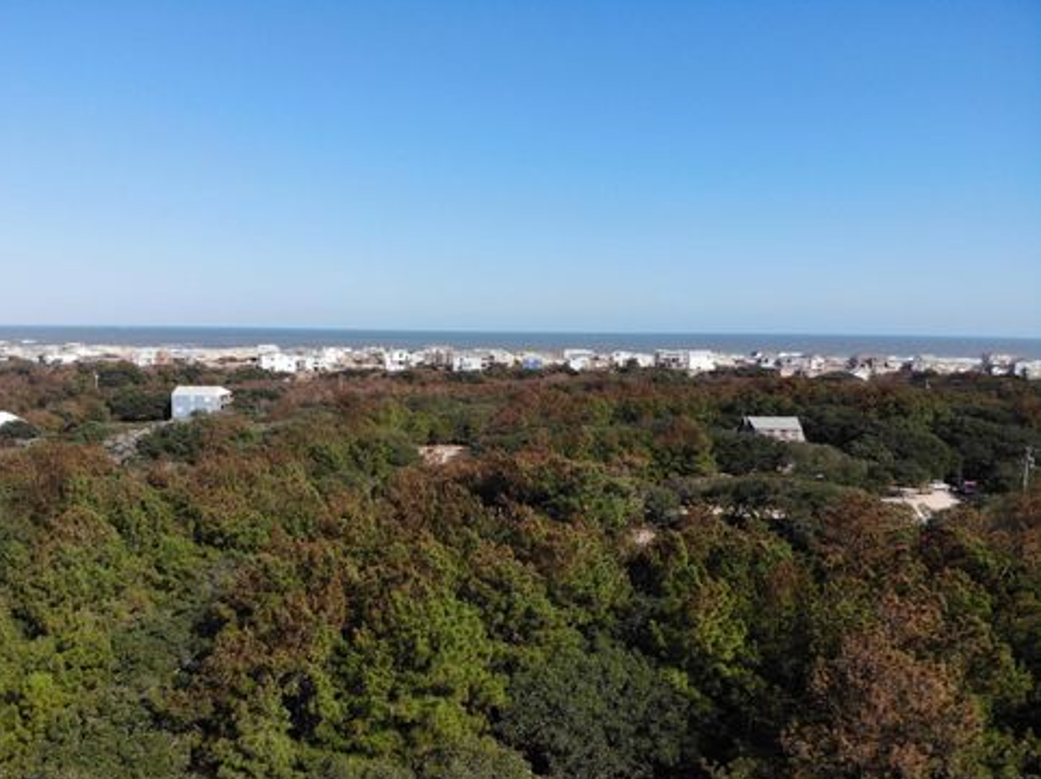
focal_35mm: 25
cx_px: 501
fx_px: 751
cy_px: 399
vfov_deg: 54.8
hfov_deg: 69.4
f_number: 2.8
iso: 100
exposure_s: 1/1111
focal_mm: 4.5
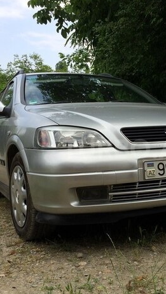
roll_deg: -0.4
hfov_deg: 26.2
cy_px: 149
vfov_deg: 45.4
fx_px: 352
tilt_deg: -4.6
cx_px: 128
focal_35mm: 45
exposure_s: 1/1172
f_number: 2.2
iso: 32
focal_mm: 4.15
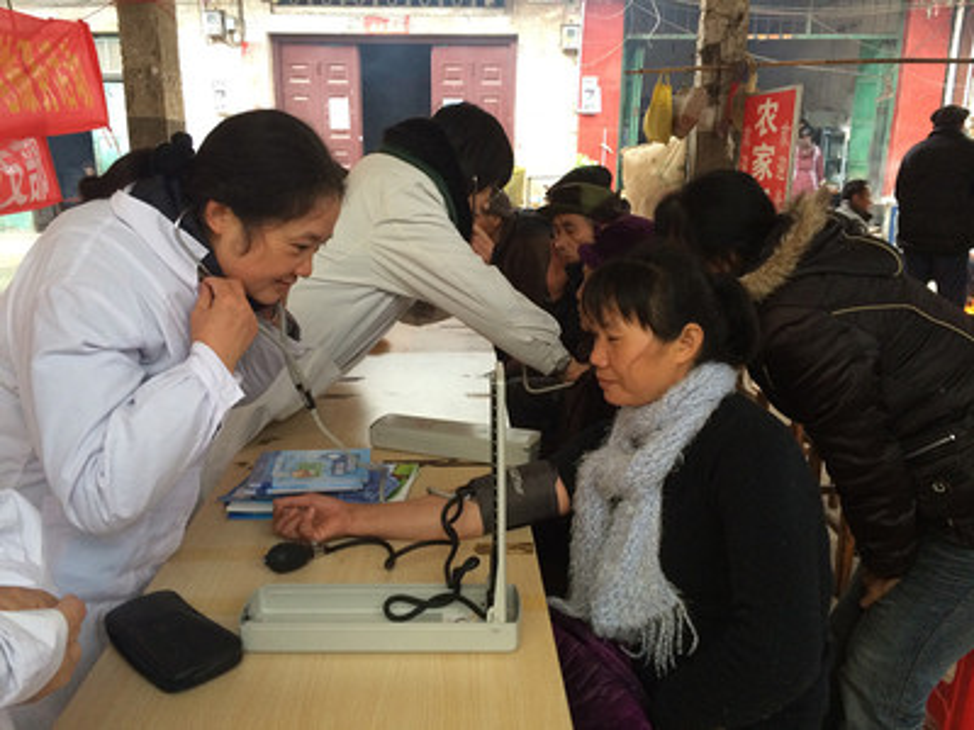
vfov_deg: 48.2
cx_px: 487
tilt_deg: -15.6
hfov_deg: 61.7
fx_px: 816
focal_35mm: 29
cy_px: 365
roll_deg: -0.6
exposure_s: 1/30
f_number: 2.2
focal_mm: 4.15
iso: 160
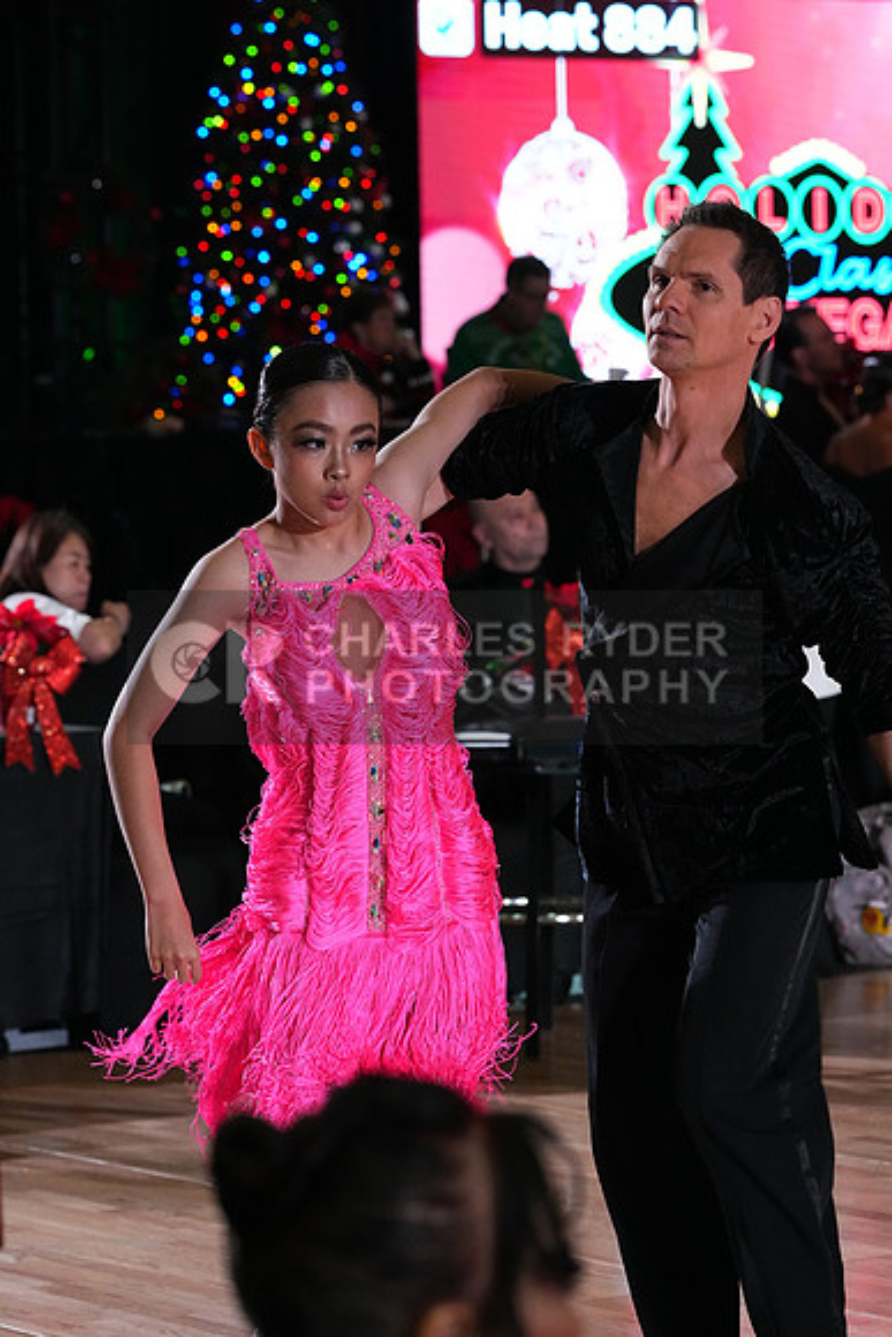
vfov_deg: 14.3
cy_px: 668
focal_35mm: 143
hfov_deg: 9.6
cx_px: 446
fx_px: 5311
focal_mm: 143
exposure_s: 1/400
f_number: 6.3
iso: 8000
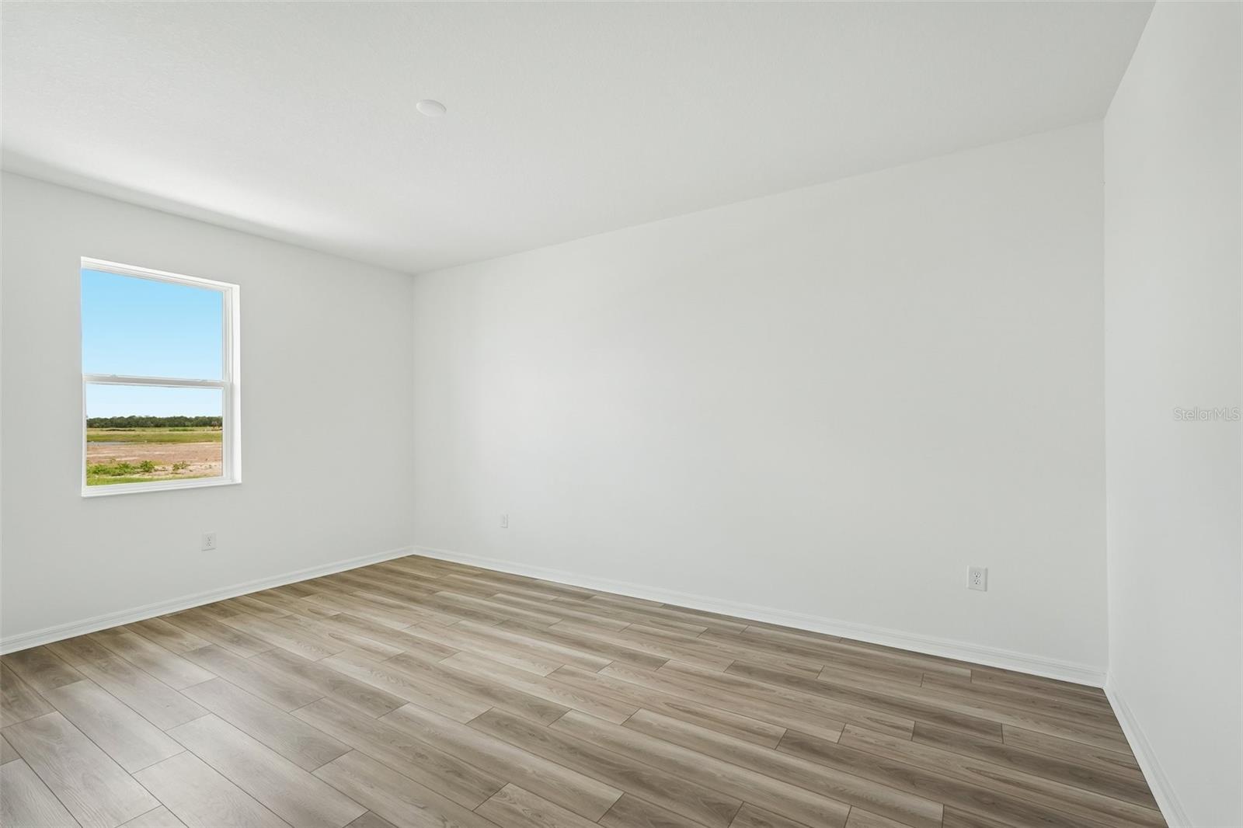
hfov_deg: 96.7
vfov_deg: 73.7
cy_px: 414
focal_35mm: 16
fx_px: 552
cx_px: 622
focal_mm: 16
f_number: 8
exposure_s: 1/40
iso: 400
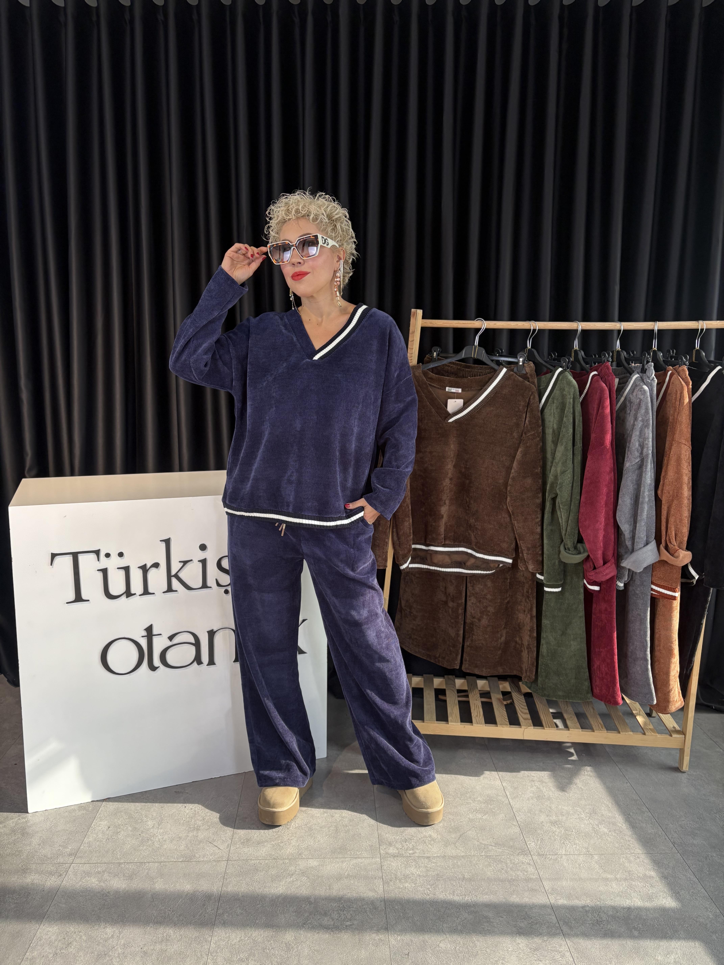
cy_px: 482
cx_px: 362
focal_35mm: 26
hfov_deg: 53.1
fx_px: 725
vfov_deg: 67.3
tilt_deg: -9.0
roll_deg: -0.6
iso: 125
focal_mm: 5.96
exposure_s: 1/83
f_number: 1.6
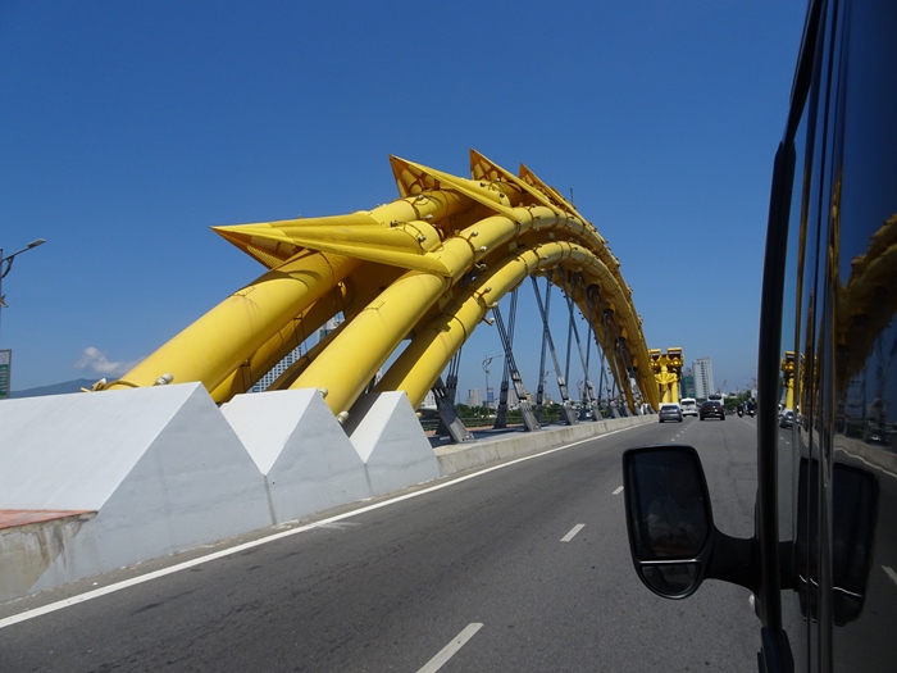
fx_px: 622
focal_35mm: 24
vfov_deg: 56.8
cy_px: 336
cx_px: 448
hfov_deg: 71.6
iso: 80
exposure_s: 1/1600
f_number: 3.5
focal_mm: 4.1
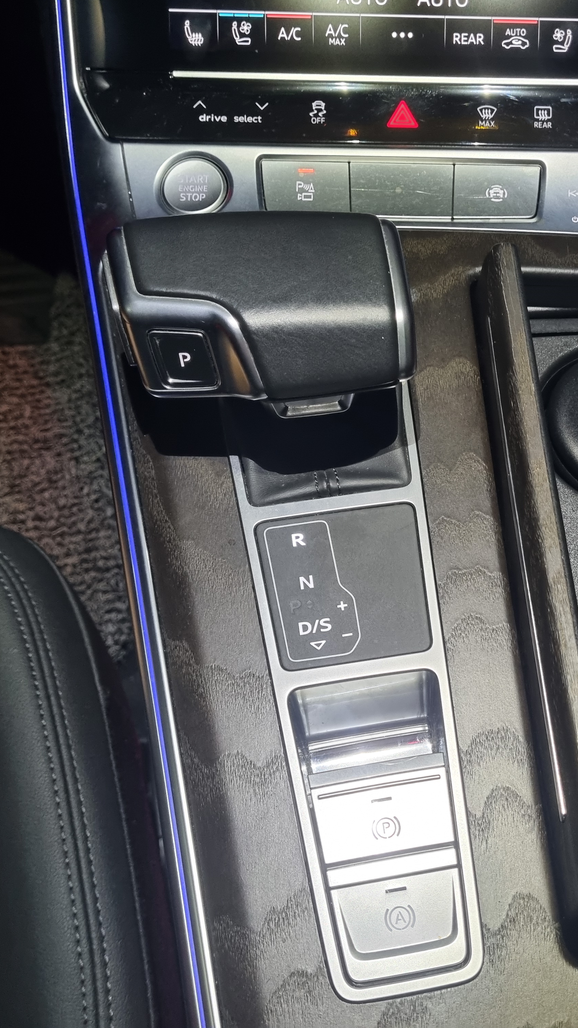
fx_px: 1035
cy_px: 513
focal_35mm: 38
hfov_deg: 30.8
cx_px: 407
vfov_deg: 52.8
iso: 320
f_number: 1.8
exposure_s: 1/40
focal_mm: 5.4
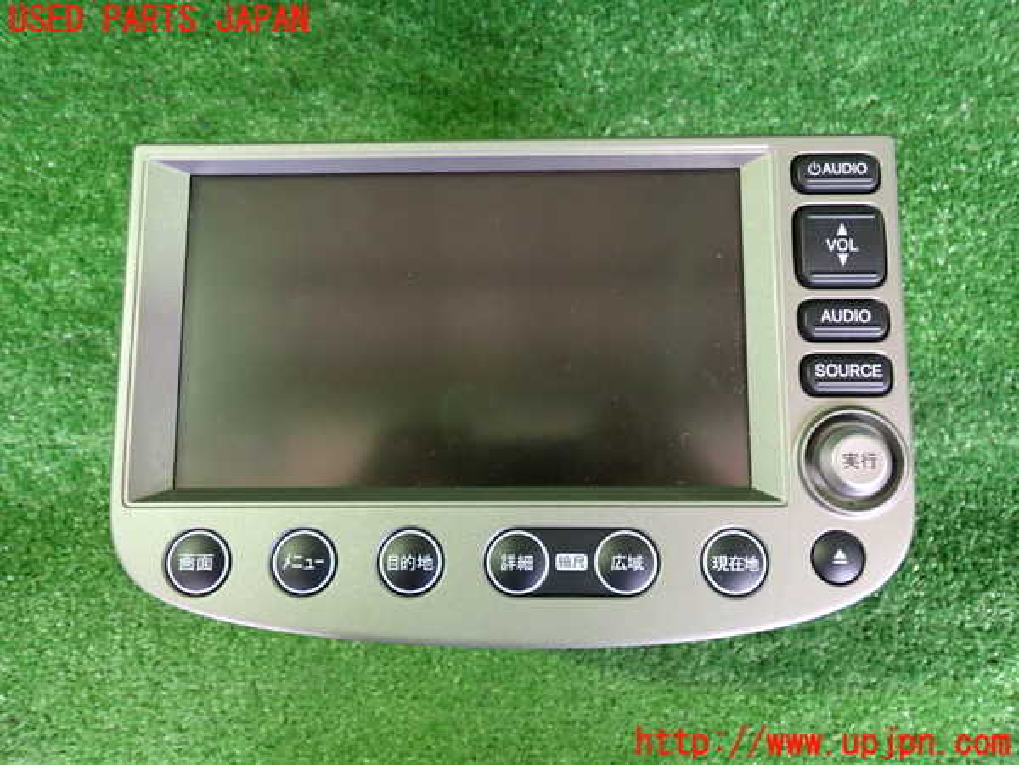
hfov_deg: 60.0
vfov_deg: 46.8
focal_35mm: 30
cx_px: 510
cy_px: 382
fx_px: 883
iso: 800
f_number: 2.3
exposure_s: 1/30
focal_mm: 5.4
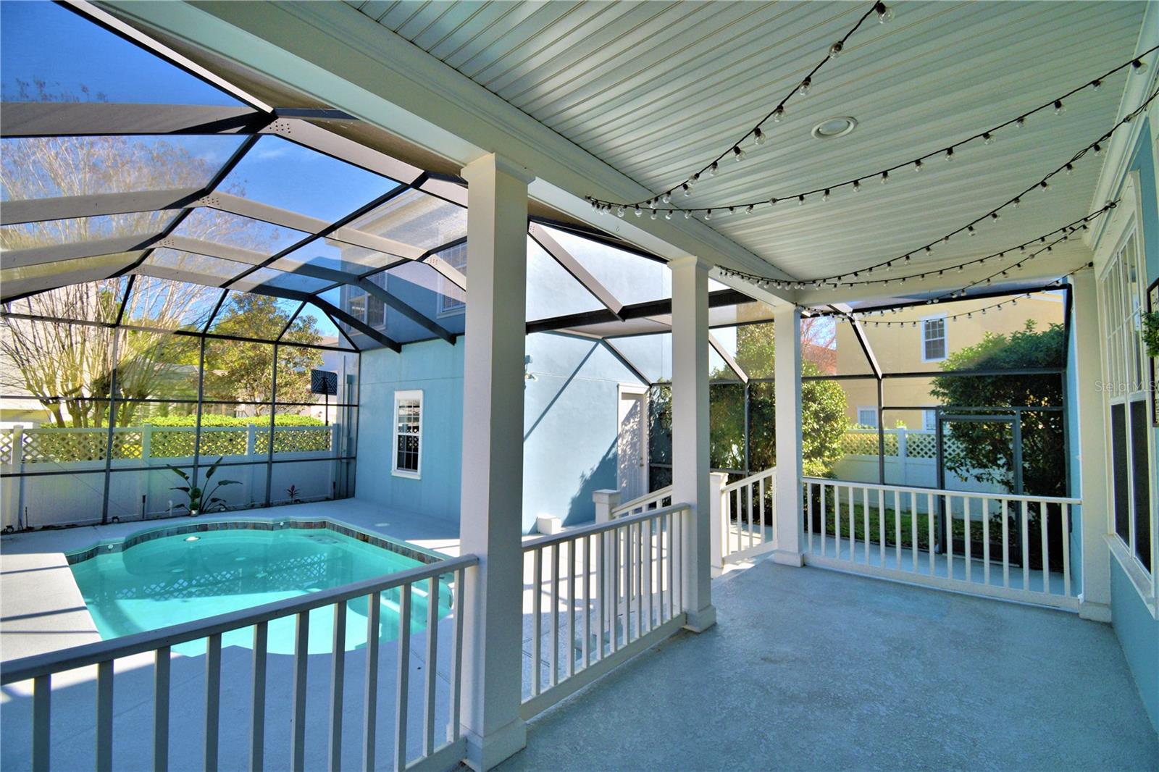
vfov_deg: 77.3
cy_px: 386
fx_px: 483
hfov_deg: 100.4
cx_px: 580
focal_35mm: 15
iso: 110
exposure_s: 1/500
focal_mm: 10
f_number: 4.5
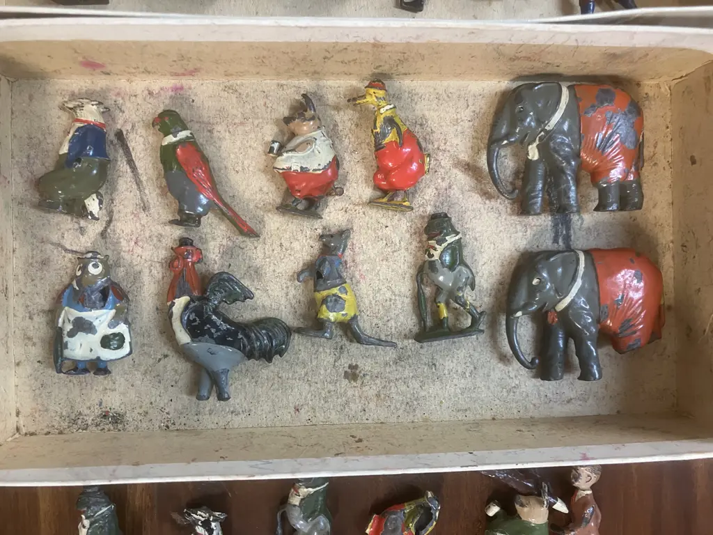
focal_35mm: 28
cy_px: 268
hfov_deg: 63.4
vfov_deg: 49.7
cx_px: 356
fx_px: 577
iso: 200
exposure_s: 1/50
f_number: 1.8
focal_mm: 3.99
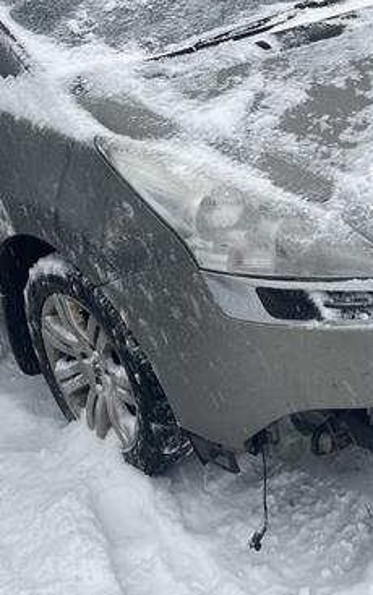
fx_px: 779
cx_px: 234
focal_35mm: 48
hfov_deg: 26.8
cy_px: 217
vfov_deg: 41.5
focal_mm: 4.2
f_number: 1.6
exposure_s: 1/125
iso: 32
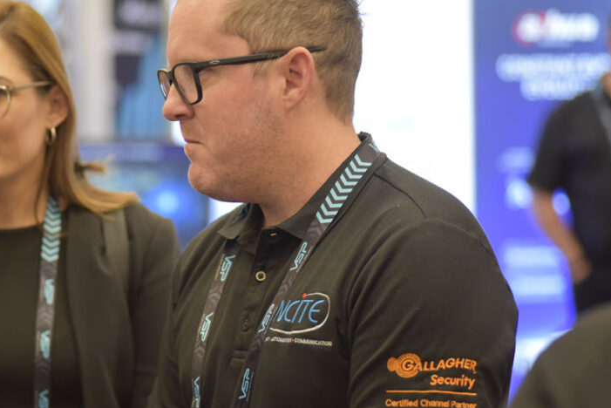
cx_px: 220
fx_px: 2479
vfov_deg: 9.4
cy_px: 201
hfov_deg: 14.0
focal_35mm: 146
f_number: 2.8
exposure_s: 1/125
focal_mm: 100
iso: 2200
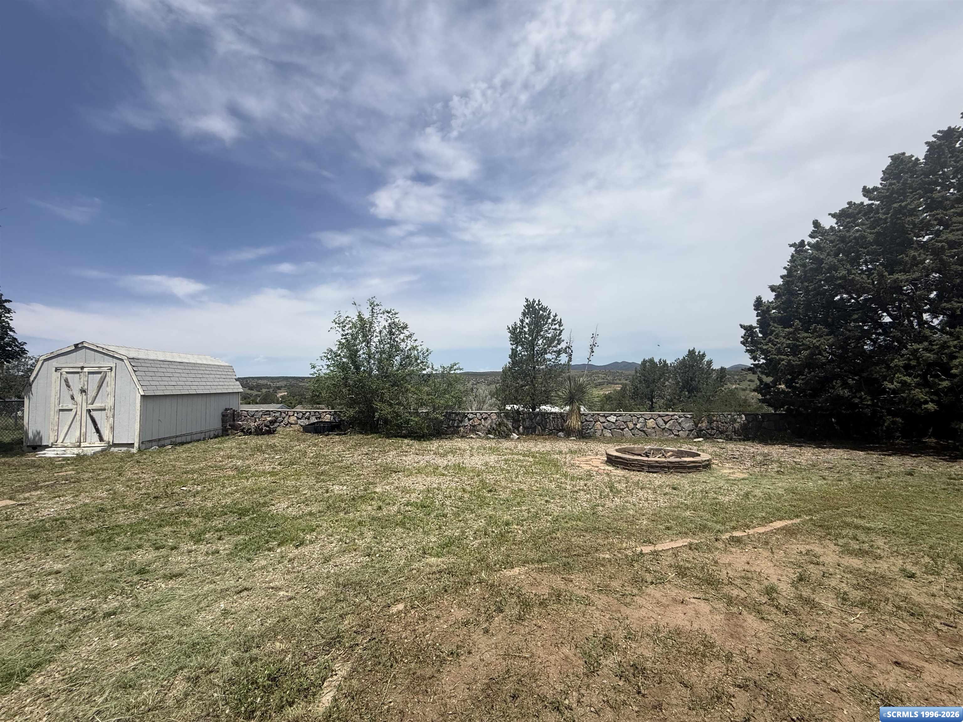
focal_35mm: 14
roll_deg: +0.0
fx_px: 389
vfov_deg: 85.7
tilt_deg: +5.0
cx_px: 482
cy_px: 361
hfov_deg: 102.1
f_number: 2.2
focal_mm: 2.22
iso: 50
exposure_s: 1/3891
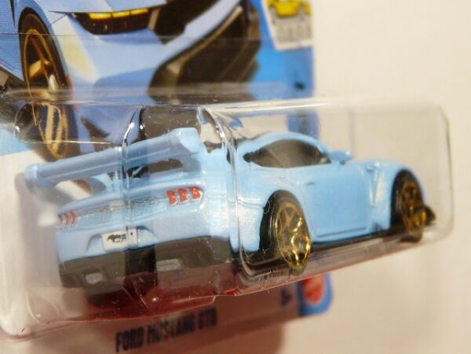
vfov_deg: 13.5
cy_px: 177
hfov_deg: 17.9
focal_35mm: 110
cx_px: 236
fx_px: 1497
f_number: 3.2
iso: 125
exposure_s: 1/50
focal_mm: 11.4
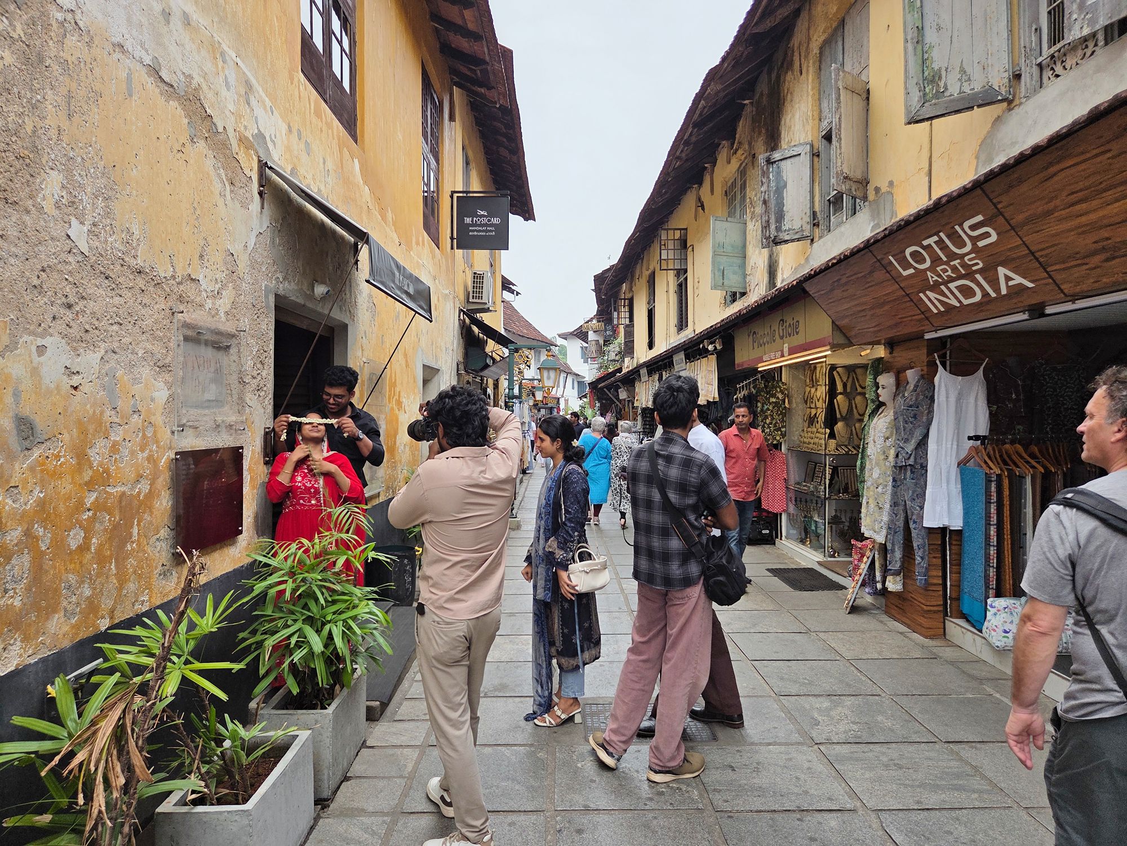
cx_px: 564
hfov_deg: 73.9
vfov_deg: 58.9
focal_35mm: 23
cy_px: 423
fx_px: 749
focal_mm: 5.4
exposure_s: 1/2905
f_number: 1.8
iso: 80
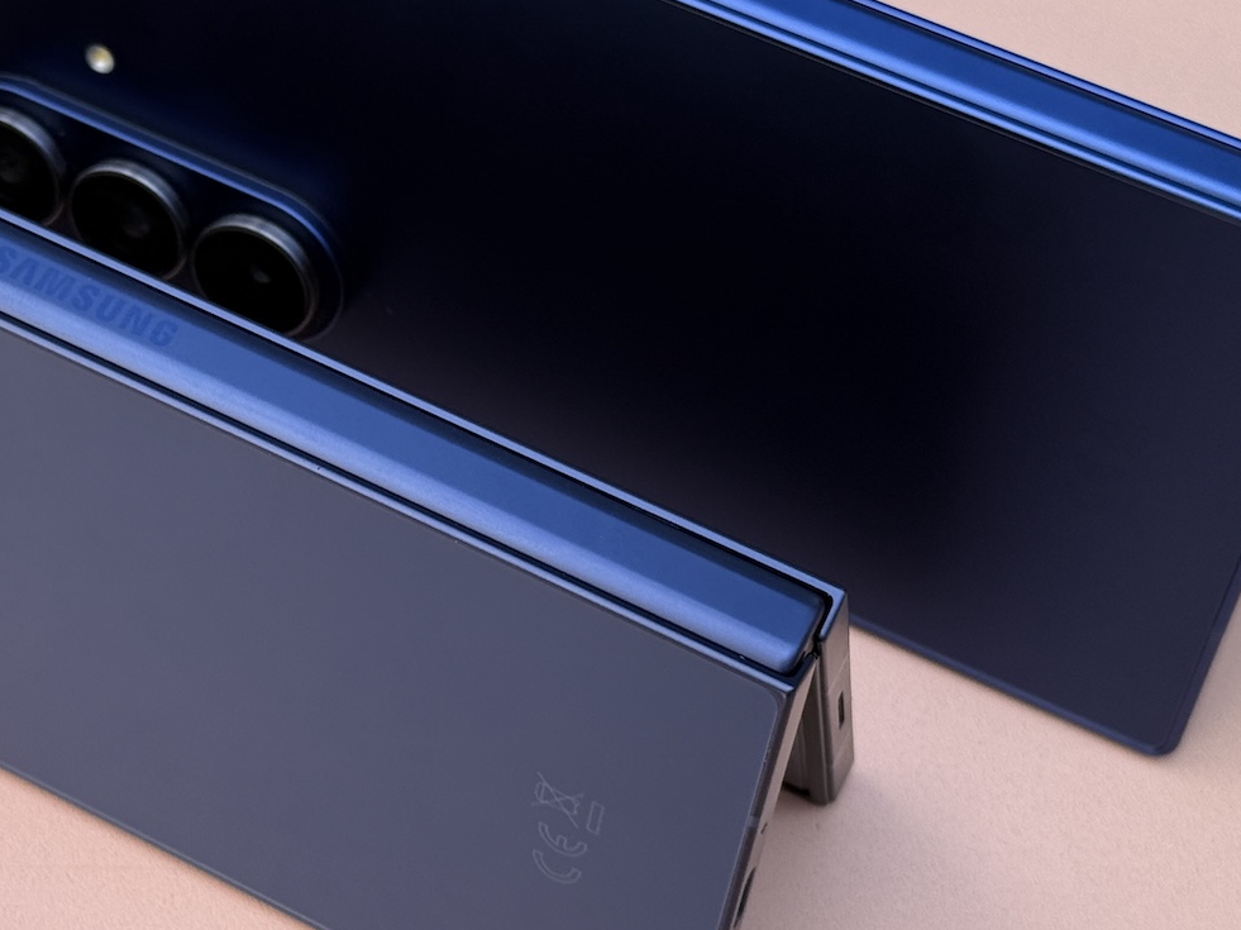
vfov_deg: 15.8
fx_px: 3333
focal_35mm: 93
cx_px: 357
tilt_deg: -55.6
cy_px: 237
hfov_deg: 21.0
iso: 64
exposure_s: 1/1285
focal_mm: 6.76
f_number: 1.78
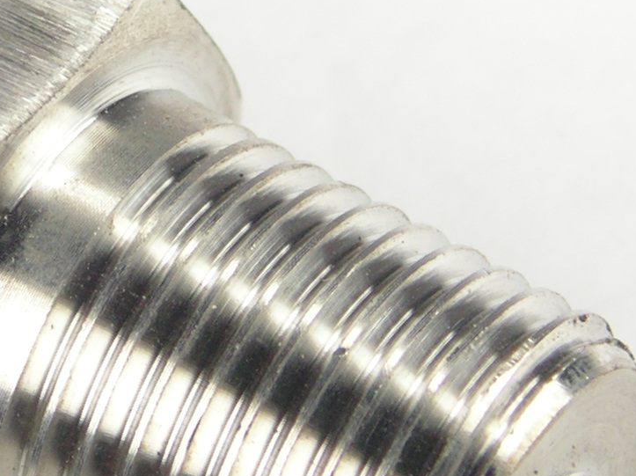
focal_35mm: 272
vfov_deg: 5.5
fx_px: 4993
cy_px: 150
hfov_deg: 7.3
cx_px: -7
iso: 50
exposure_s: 1/160
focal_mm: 13.3
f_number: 3.7
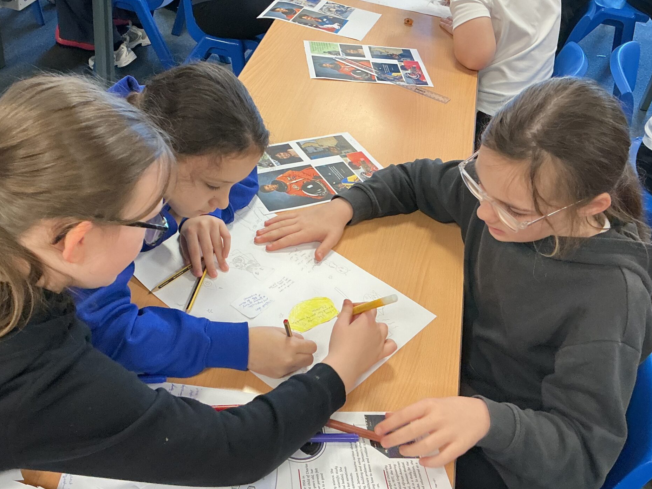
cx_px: 263
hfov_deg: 46.6
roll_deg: -6.9
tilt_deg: -38.8
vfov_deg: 35.9
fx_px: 753
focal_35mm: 40
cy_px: 229
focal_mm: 3
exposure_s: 1/60
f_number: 1.8
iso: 125
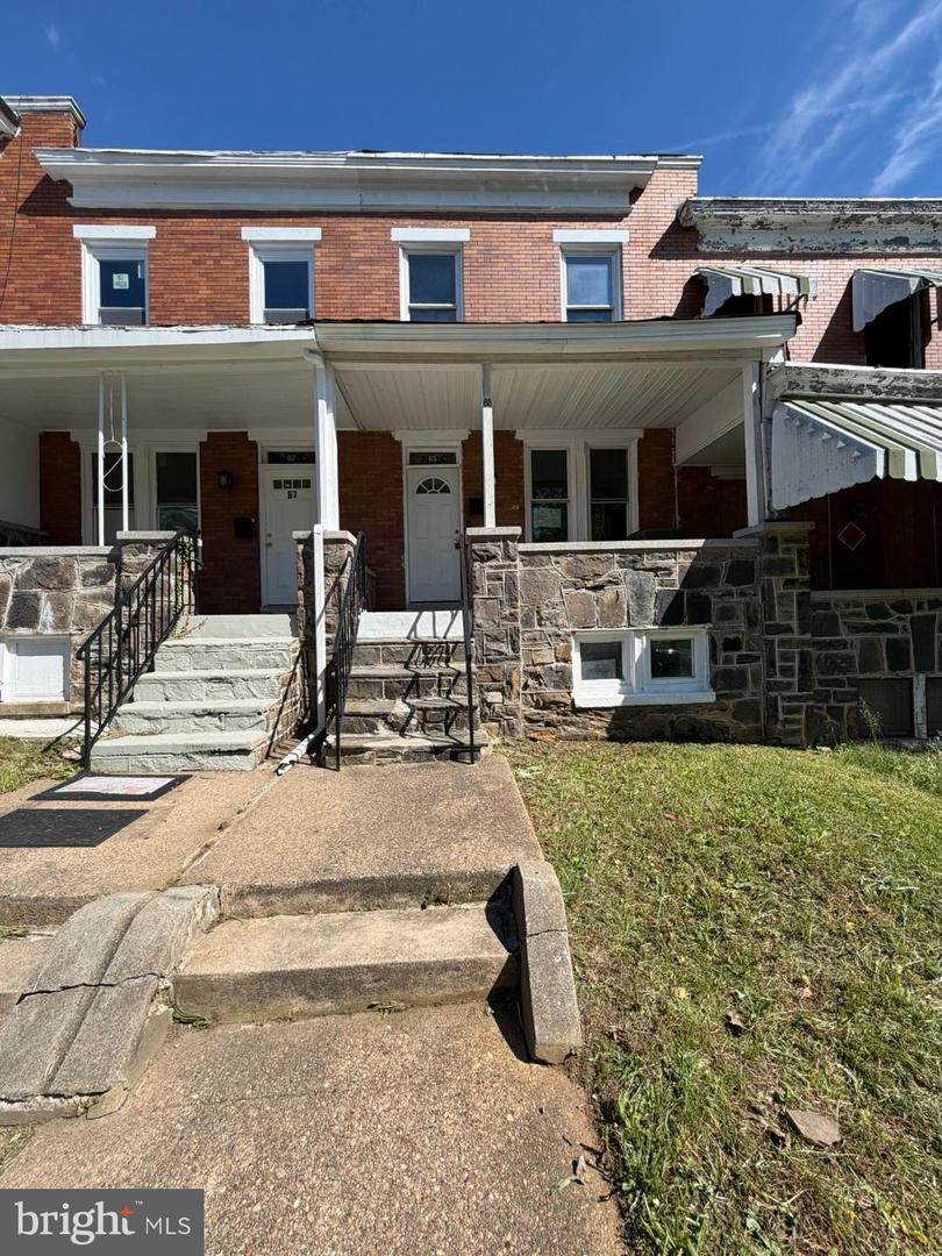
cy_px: 628
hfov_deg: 85.7
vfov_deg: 102.1
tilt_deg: +1.2
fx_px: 508
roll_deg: +1.7
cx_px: 471
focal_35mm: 14
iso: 25
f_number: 2.2
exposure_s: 1/770
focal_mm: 2.22
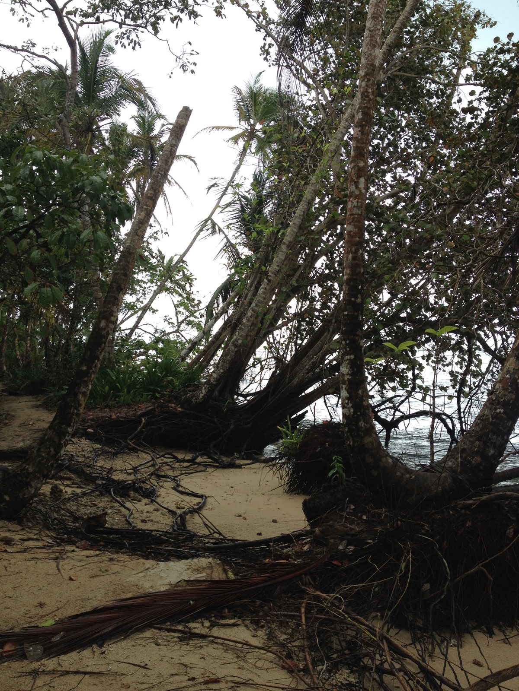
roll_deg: +2.7
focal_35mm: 35
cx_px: 260
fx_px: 700
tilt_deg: -1.1
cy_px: 346
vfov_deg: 52.6
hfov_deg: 40.7
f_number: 2.4
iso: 50
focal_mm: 4.28
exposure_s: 1/249
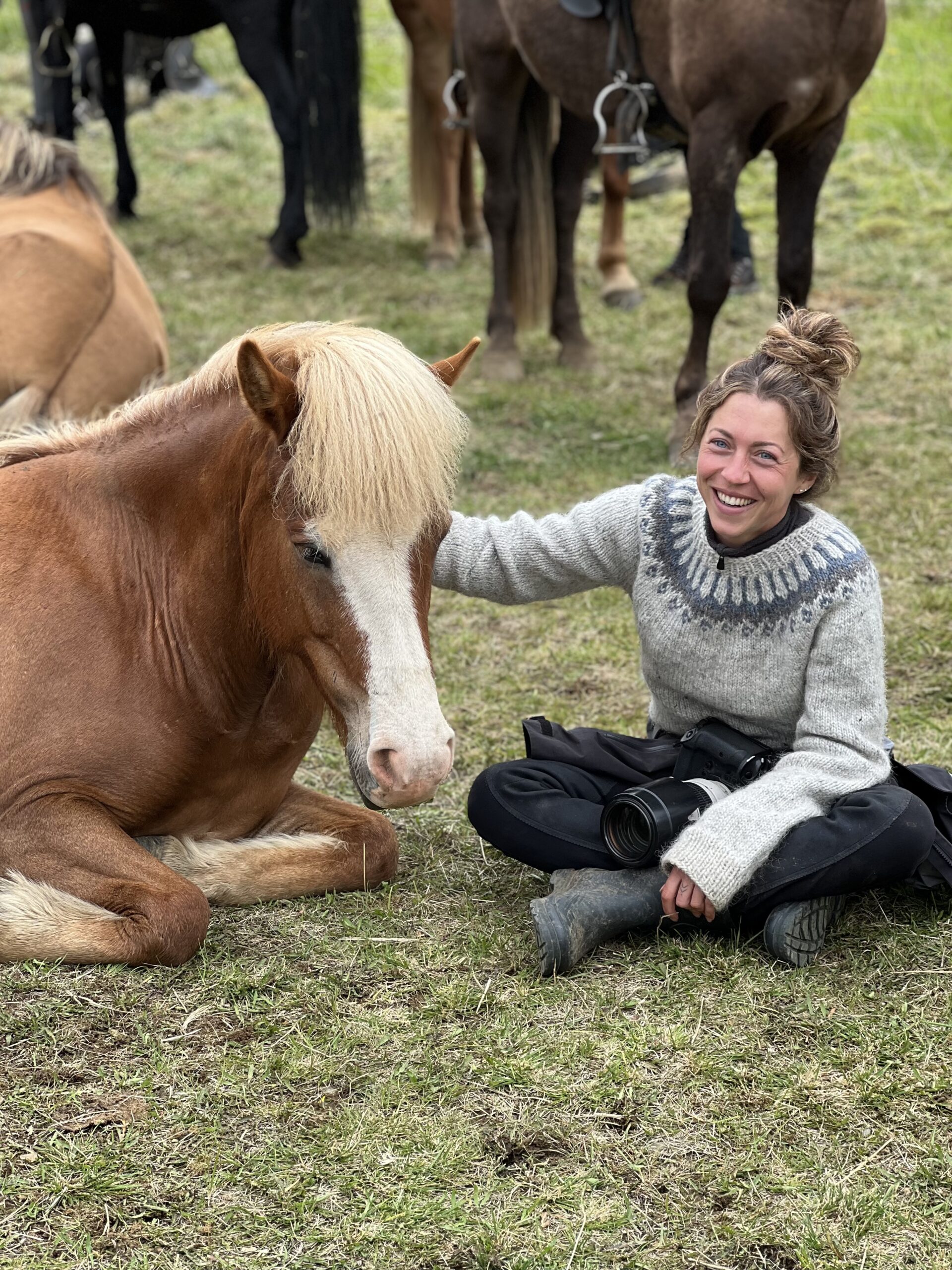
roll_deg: -0.1
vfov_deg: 25.3
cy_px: 635
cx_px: 476
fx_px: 2824
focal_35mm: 77
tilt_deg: -13.8
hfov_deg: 19.1
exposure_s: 1/121
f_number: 2.8
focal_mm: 9
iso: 25
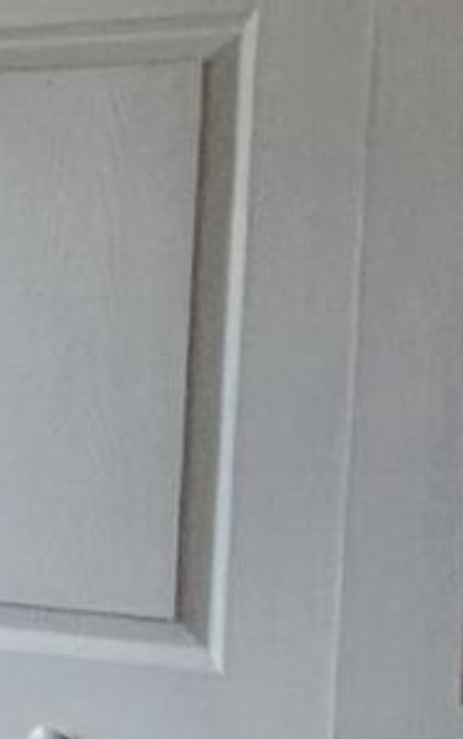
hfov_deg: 6.6
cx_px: -1635
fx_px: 2802
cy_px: 468
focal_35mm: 139
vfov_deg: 15.0
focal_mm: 2.2
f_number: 2.2
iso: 80
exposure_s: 1/60
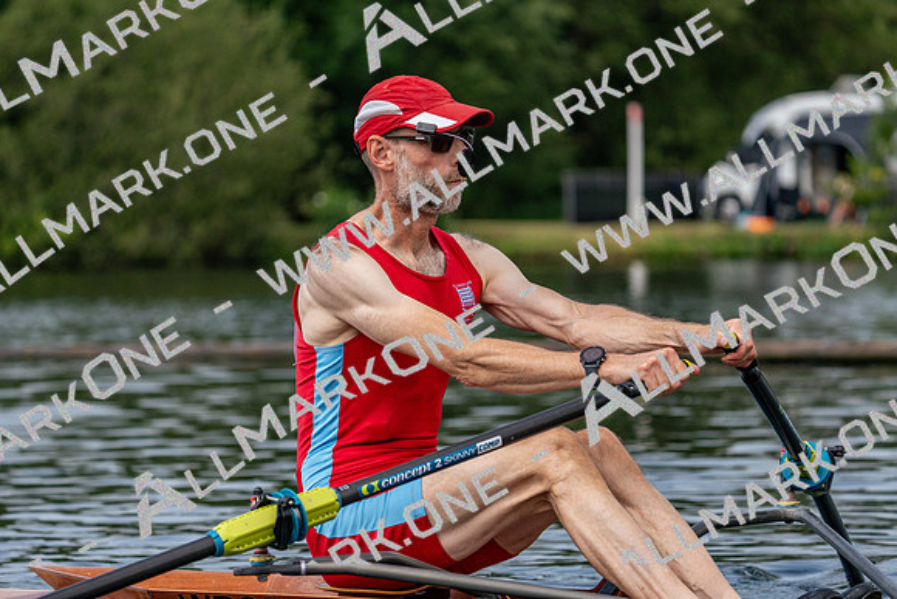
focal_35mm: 200
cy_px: 300
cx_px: 448
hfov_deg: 10.3
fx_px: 4984
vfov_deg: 6.9
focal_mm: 200
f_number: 5.6
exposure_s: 1/1600
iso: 400
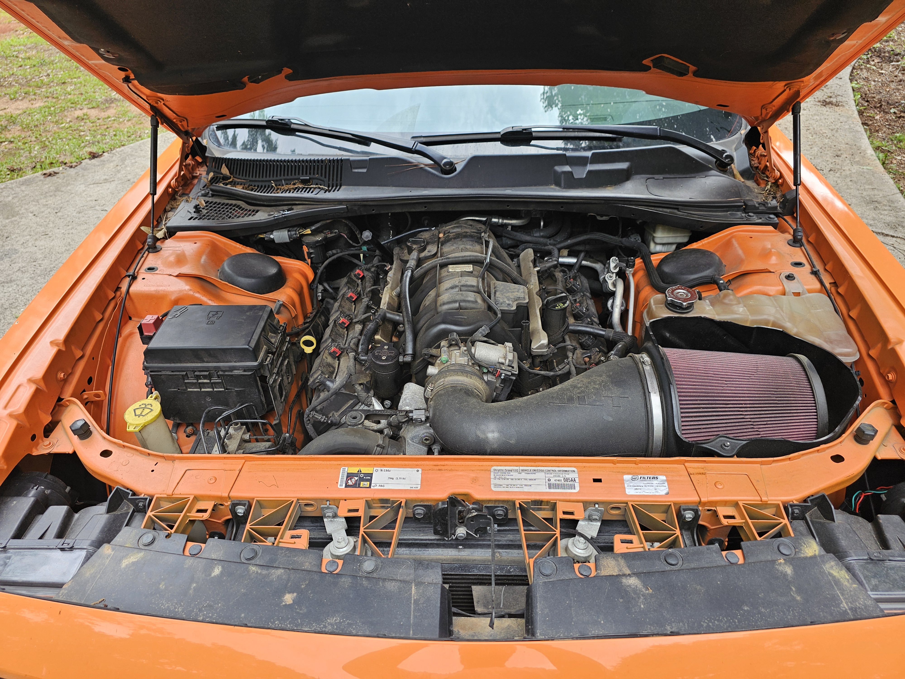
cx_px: 452
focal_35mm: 23
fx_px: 601
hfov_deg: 73.9
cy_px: 340
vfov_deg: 58.9
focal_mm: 6.3
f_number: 1.7
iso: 12
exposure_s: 1/120
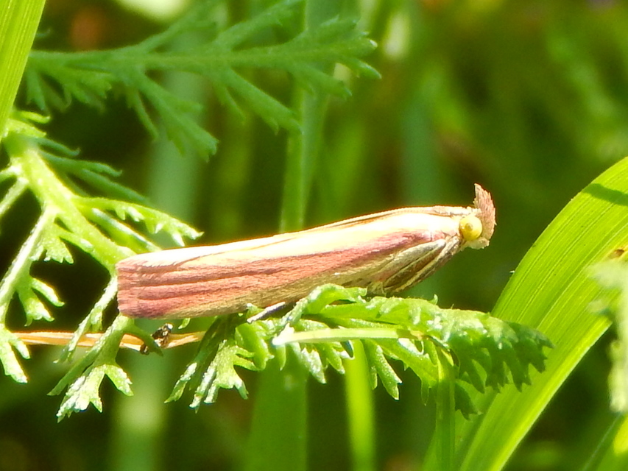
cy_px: 236
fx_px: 3756
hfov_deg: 9.6
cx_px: 314
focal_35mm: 207
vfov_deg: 7.2
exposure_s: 1/160
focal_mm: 37.1
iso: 125
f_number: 5.4
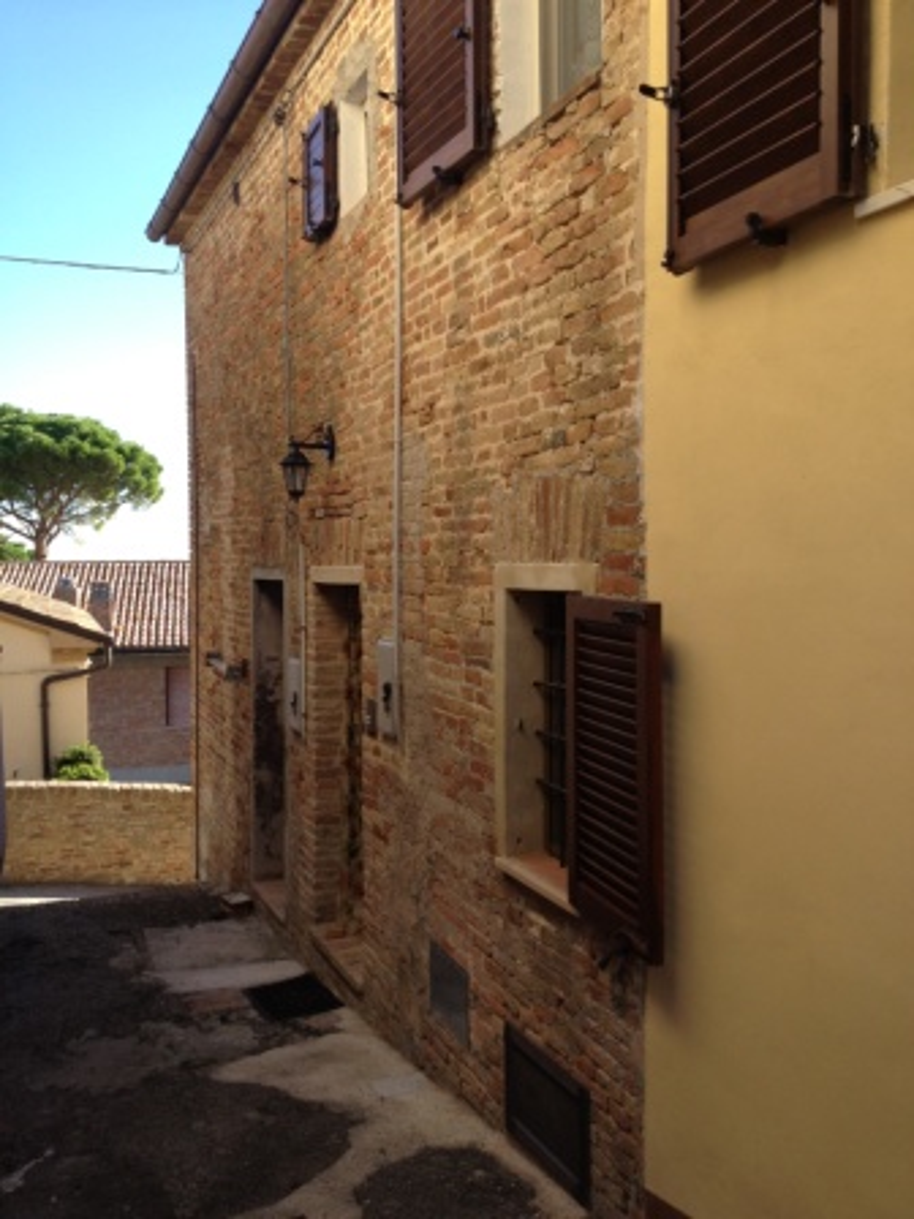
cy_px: 610
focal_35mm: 35
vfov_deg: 52.6
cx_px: 457
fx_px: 1232
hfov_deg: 40.7
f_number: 2.4
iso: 64
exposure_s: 1/480
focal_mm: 4.28
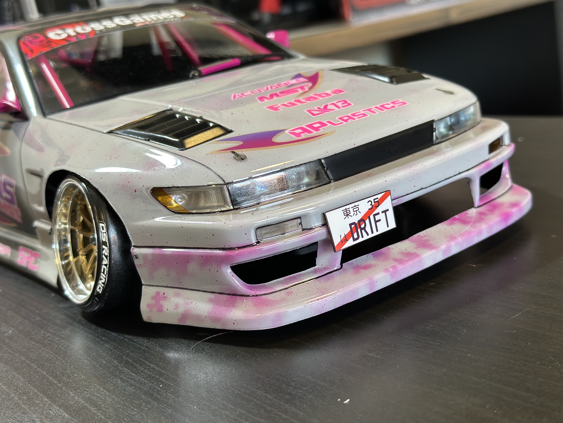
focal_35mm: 48
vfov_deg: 30.3
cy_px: 212
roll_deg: +9.0
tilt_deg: -15.3
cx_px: 282
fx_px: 781
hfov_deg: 39.7
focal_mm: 6.86
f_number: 1.78
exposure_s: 1/50
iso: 100
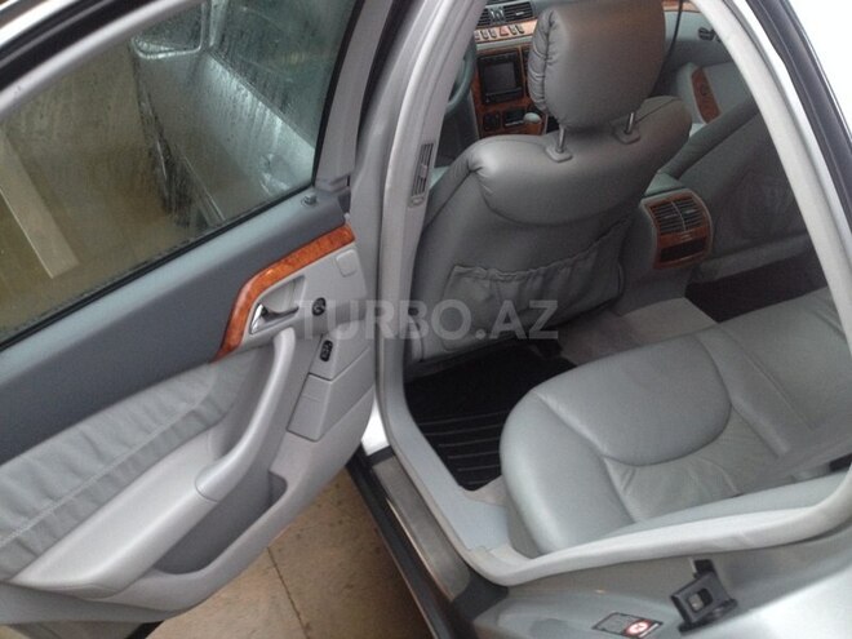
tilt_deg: -37.5
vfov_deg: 40.7
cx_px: 426
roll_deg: -1.8
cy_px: 320
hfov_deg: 52.6
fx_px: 861
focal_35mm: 35
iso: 125
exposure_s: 1/20
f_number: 2.4
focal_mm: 4.28
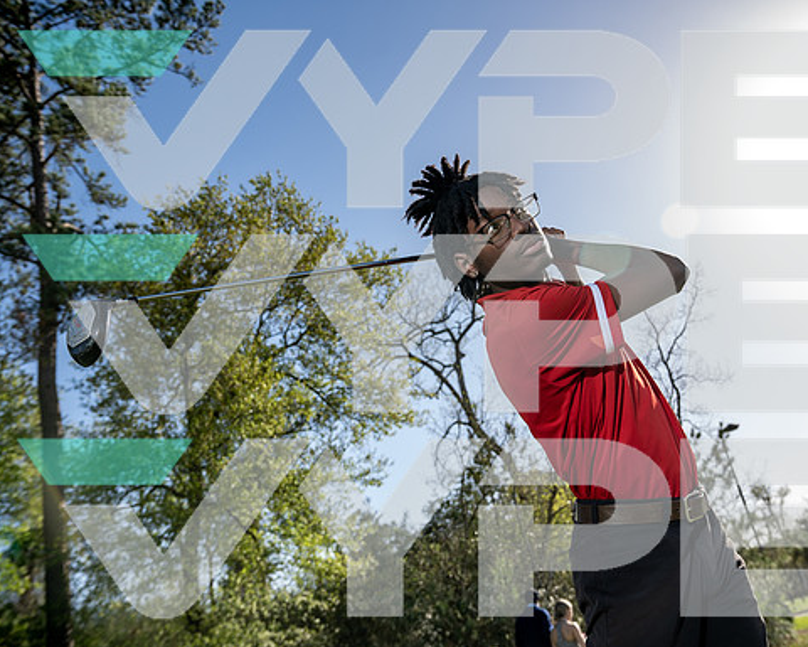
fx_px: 813
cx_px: 451
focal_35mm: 34
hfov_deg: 52.7
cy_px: 324
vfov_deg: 43.4
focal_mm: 30
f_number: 5.6
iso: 100
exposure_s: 1/250
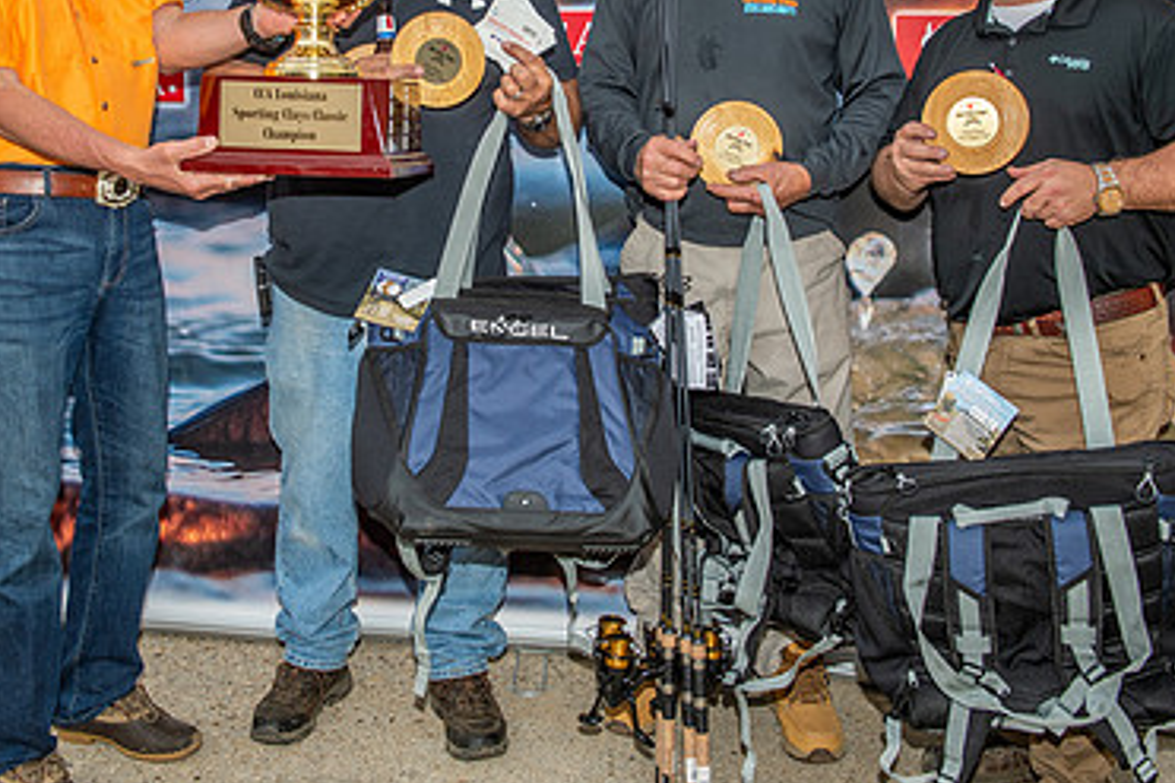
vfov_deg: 26.6
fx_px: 1631
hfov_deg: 39.5
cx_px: 485
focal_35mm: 50
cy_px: 203
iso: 160
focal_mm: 32
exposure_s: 1/200
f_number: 6.3
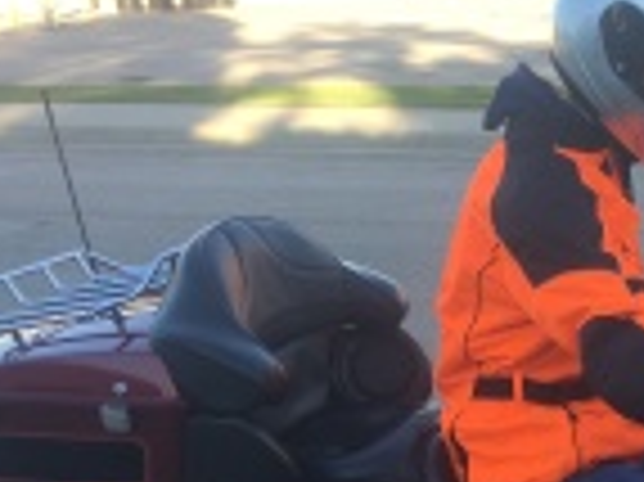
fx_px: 1376
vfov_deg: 19.5
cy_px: 441
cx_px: 716
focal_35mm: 74
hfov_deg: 24.5
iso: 25
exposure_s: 1/242
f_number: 2.2
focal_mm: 4.15
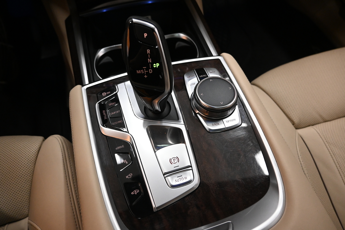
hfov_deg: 73.7
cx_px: 172
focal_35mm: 24
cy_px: 115
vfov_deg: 53.1
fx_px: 230
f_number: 3.5
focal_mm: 16
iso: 2000
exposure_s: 1/160
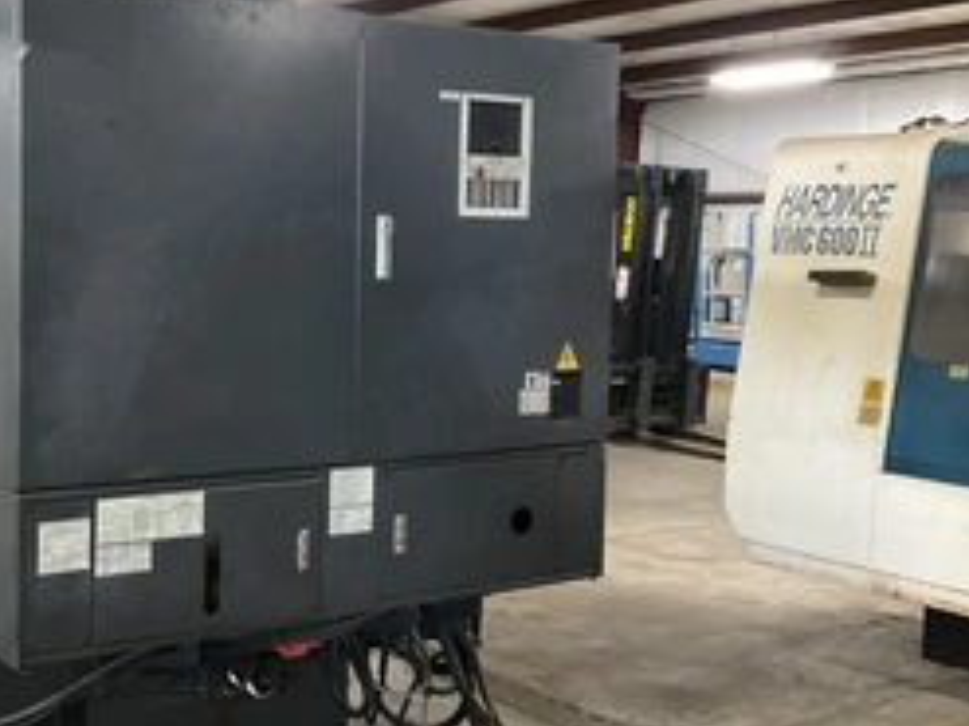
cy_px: 314
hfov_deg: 39.0
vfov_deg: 30.8
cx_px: 208
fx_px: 1315
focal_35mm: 47
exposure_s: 1/40
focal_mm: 3
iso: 250
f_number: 1.8
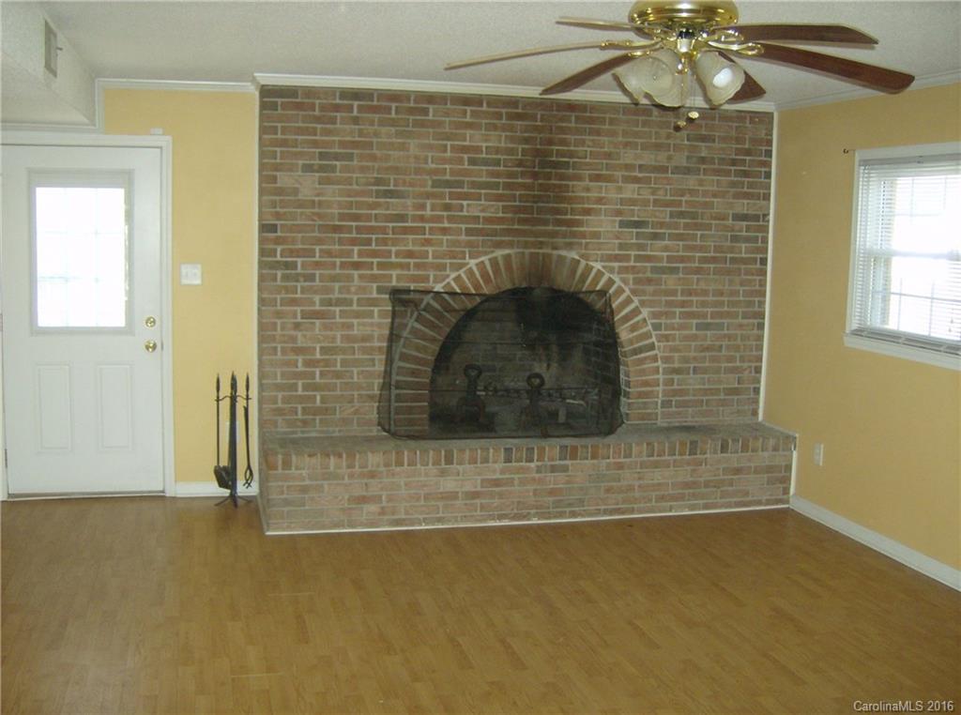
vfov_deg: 39.5
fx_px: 997
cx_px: 480
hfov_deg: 51.5
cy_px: 358
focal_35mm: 36
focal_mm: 6
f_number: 2.8
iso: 200
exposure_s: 1/60
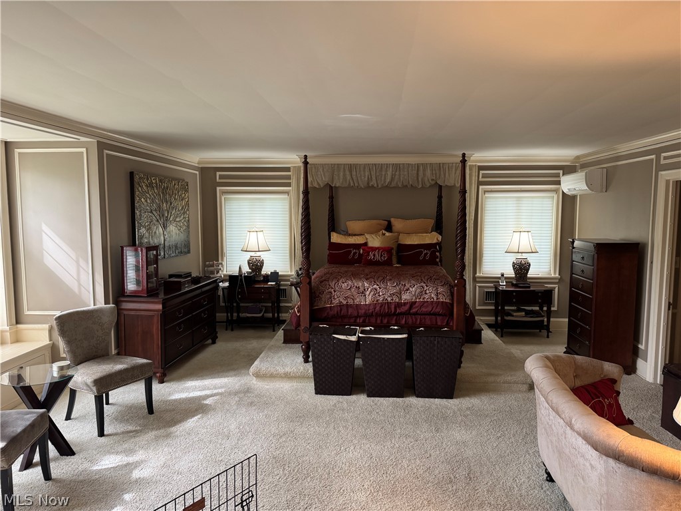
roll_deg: +0.2
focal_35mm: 24
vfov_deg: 56.8
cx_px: 340
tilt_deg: -5.2
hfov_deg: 71.6
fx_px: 472
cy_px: 256
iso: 200
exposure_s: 1/60
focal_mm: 6.76
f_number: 1.78
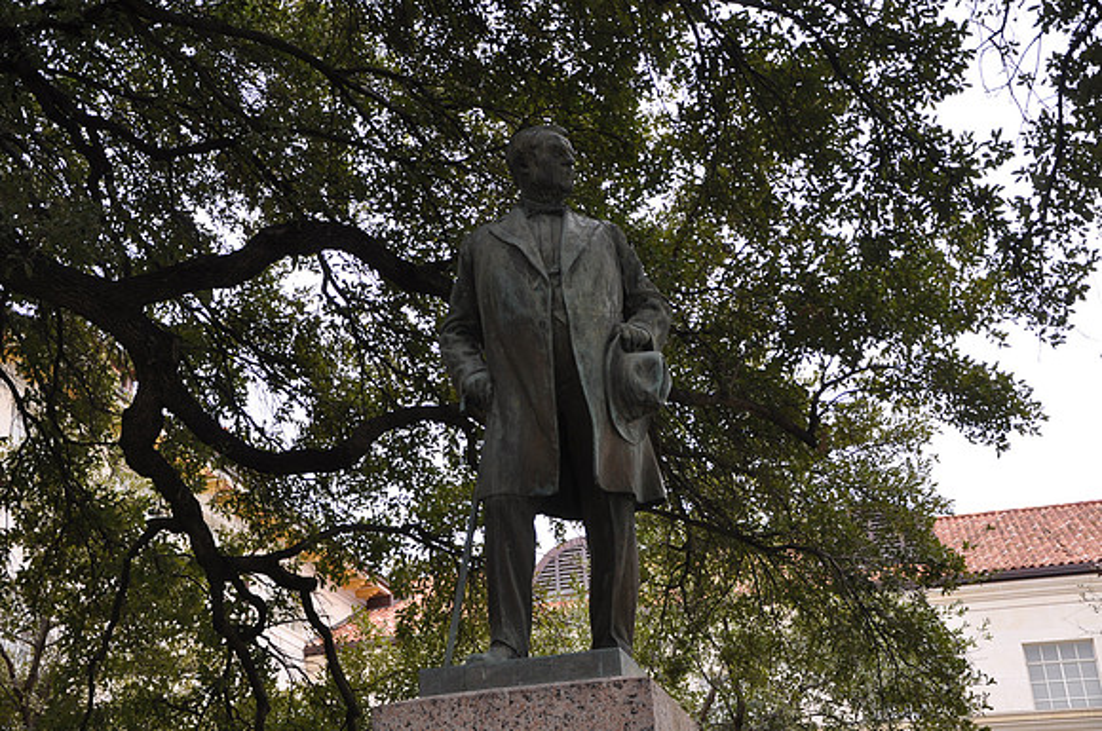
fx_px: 1605
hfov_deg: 37.9
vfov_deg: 25.7
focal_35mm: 52
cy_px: 366
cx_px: 551
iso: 200
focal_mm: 35
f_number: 5.6
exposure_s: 1/30
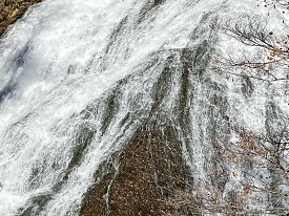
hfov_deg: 25.0
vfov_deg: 18.0
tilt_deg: +18.5
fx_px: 643
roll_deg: -0.5
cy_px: -54
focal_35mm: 77
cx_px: 219
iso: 50
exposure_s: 1/3135
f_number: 1.6
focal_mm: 5.1
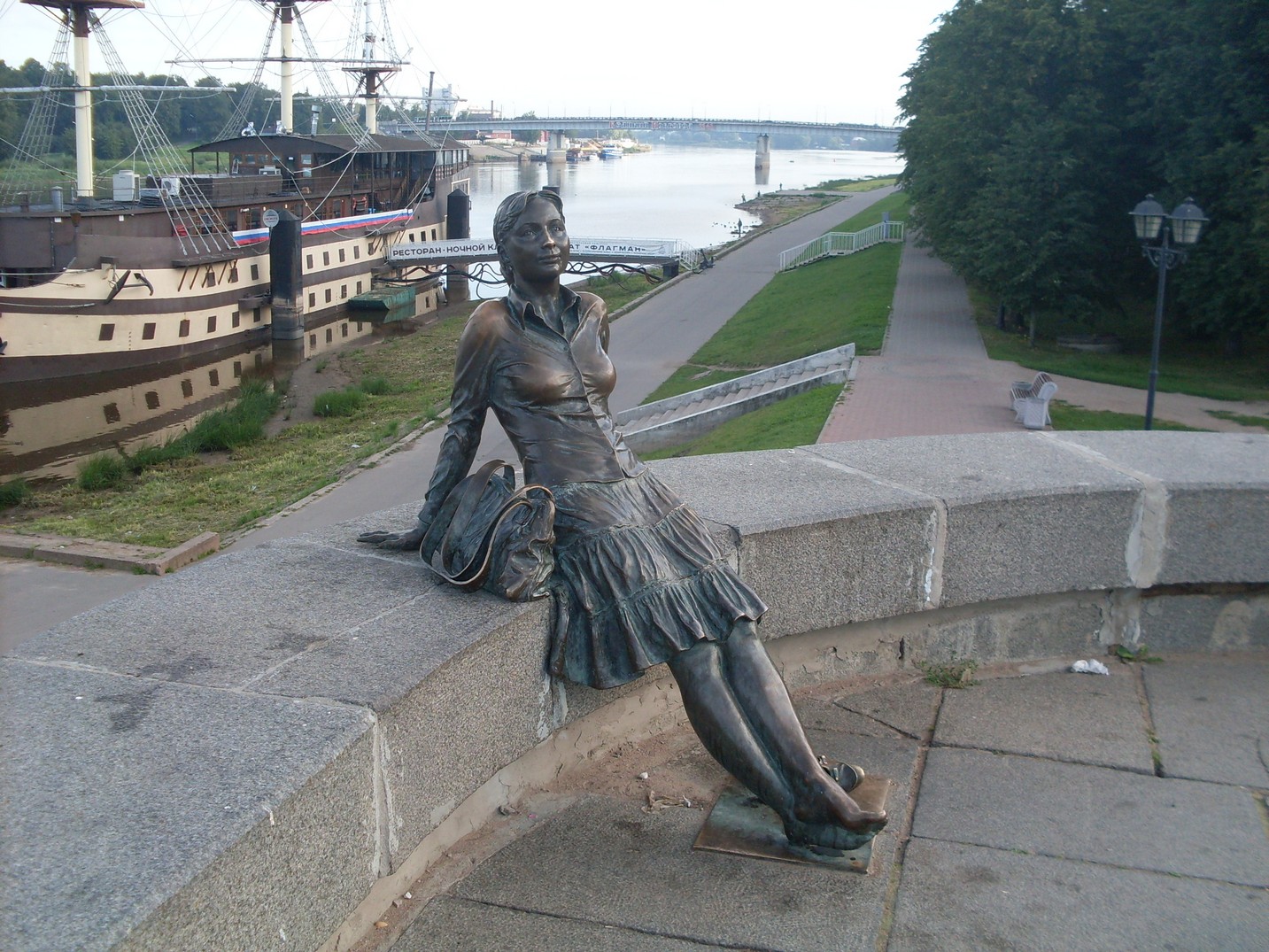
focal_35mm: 38
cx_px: 634
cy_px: 476
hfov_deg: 49.0
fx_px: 1393
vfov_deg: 37.7
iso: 80
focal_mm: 6.3
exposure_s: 1/350
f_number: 2.8
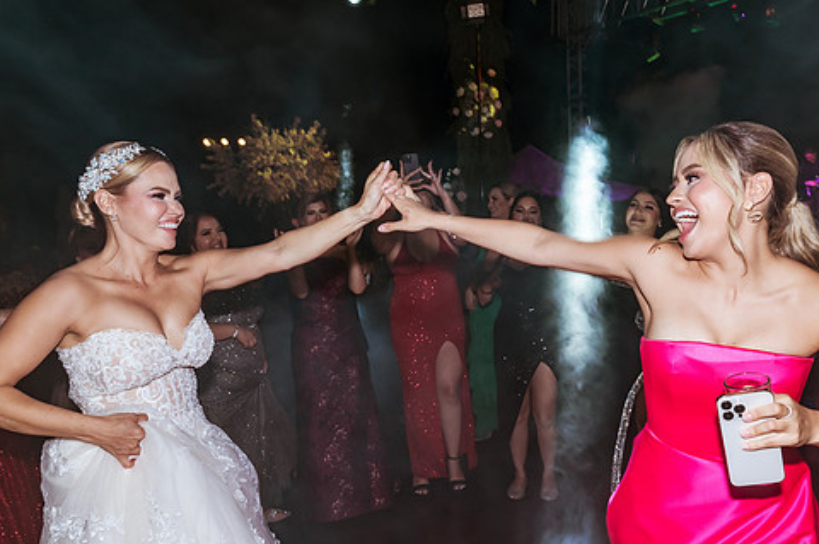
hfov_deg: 63.5
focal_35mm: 29
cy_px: 302
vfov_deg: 44.8
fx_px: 659
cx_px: 454
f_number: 7.1
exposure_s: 1/60
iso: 800
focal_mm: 24
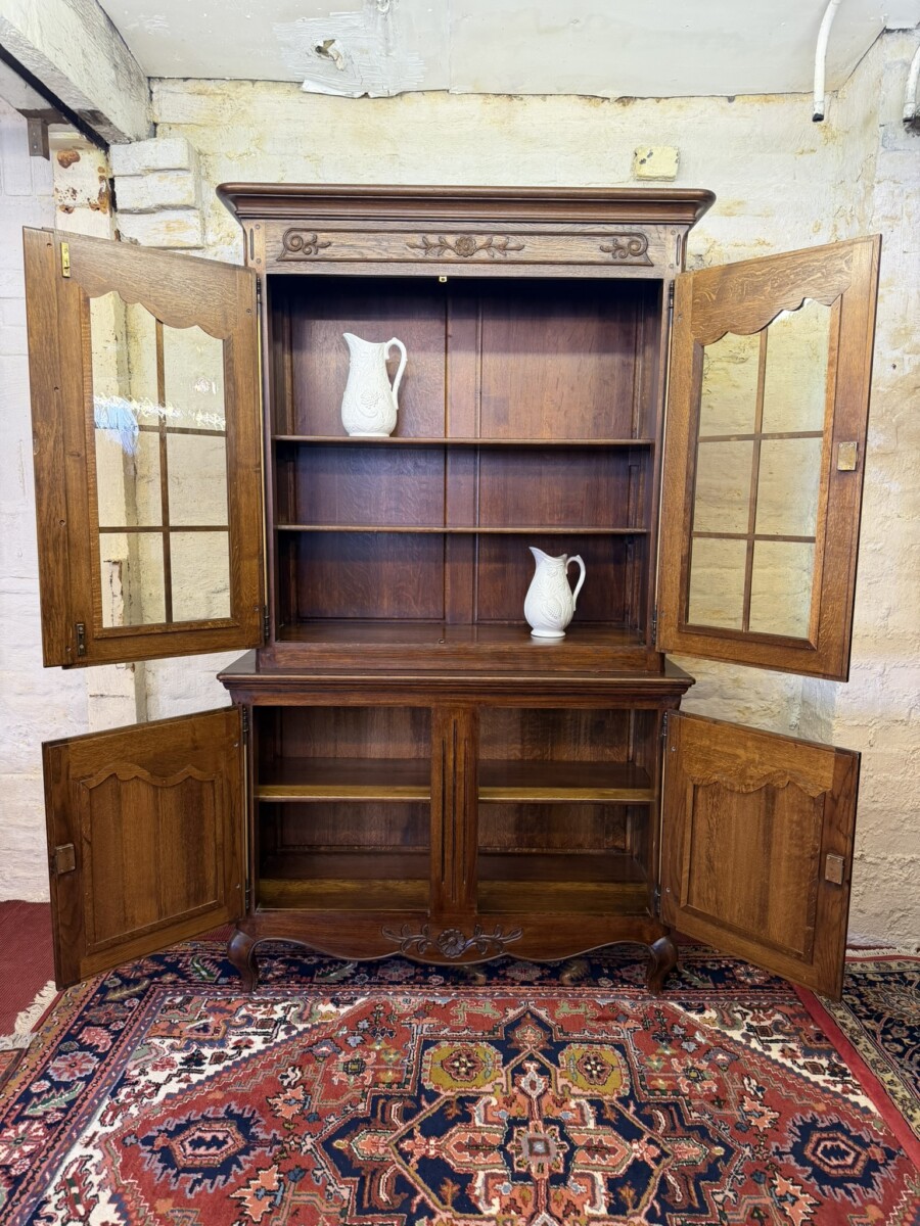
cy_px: 613
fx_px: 850
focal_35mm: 24
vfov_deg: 71.6
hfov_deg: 56.8
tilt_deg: -7.7
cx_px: 460
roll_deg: -0.7
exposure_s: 1/50
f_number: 1.78
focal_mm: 6.76
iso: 160
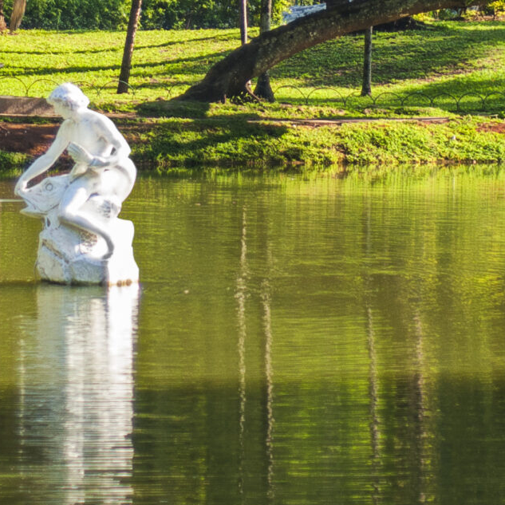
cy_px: -159
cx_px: 155
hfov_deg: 6.8
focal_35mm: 258
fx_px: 4258
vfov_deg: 6.7
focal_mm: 50
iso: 100
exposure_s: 1/160
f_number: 1.8
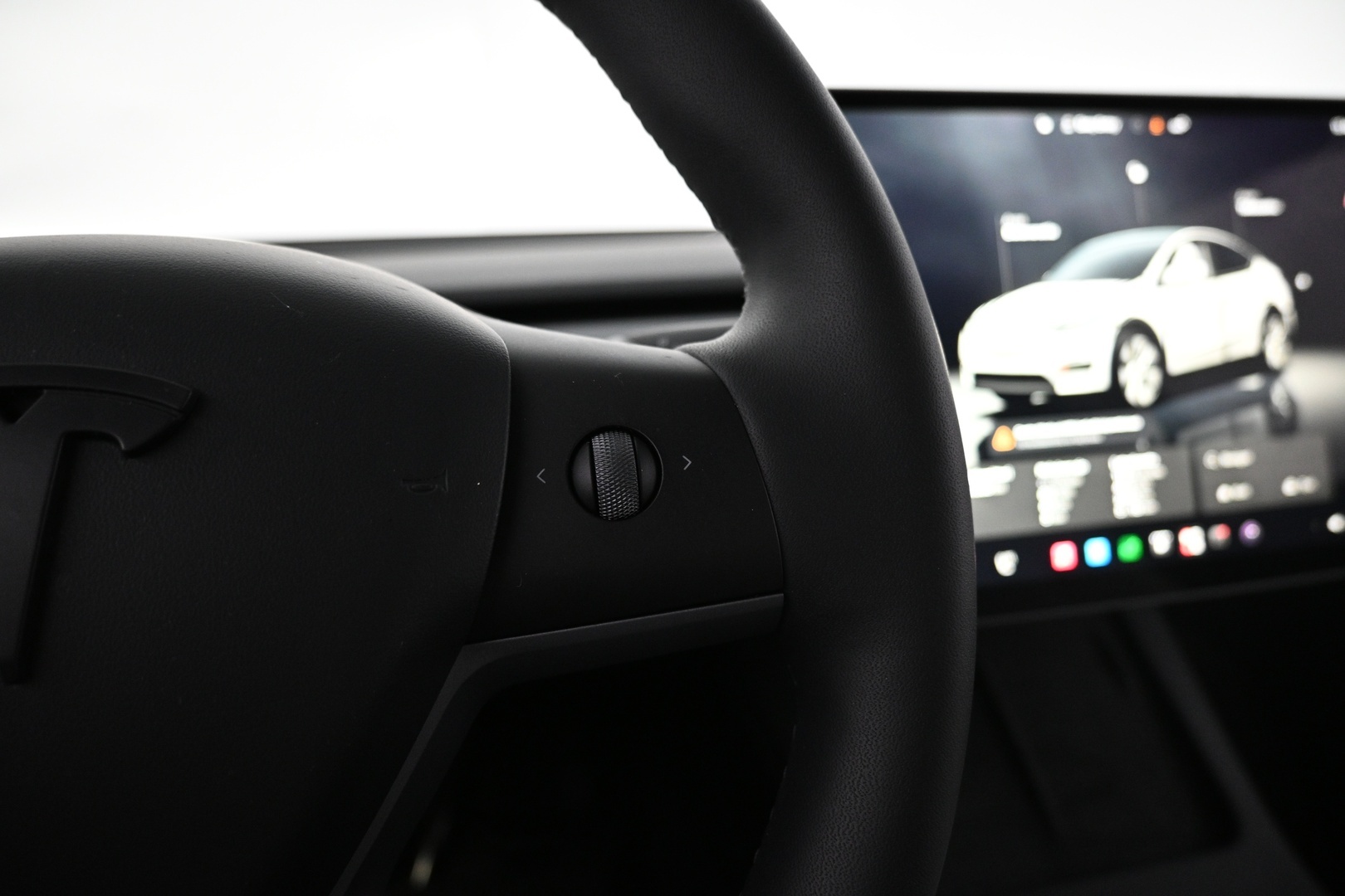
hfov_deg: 73.7
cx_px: 672
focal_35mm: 24
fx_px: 897
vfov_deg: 53.1
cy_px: 448
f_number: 3.5
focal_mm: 16
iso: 1600
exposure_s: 1/40
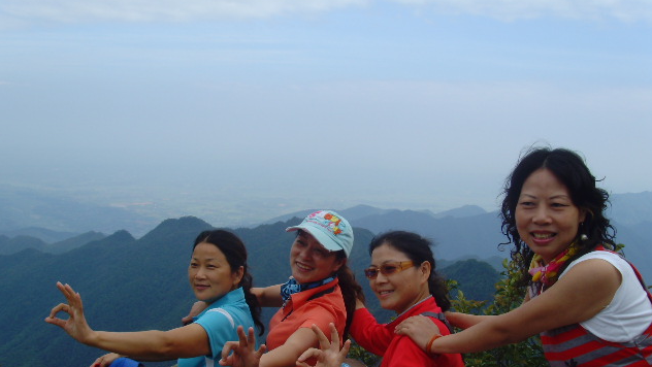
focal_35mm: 43
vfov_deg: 27.7
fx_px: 744
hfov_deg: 47.3
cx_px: 328
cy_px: 225
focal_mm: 6.6
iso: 80
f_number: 6.3
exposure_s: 1/180
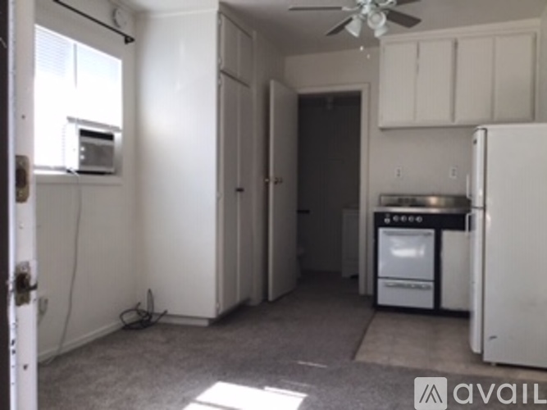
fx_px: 490
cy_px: 205
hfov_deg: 58.4
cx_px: 274
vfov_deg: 45.4
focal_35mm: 31
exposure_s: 1/120
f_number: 2.4
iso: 40
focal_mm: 3.3
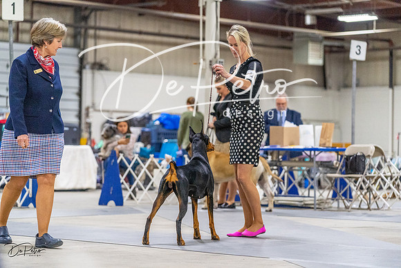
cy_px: 134
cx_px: 200
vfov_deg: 11.8
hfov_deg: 17.6
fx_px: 1292
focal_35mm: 116
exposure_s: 1/320
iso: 6400
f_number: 3.2
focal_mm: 116
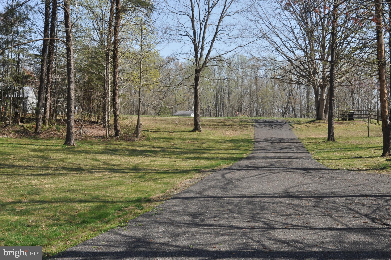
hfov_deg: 38.9
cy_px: 130
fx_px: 553
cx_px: 196
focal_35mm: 51
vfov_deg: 26.4
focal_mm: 34
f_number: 9.5
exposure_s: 1/350
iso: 200
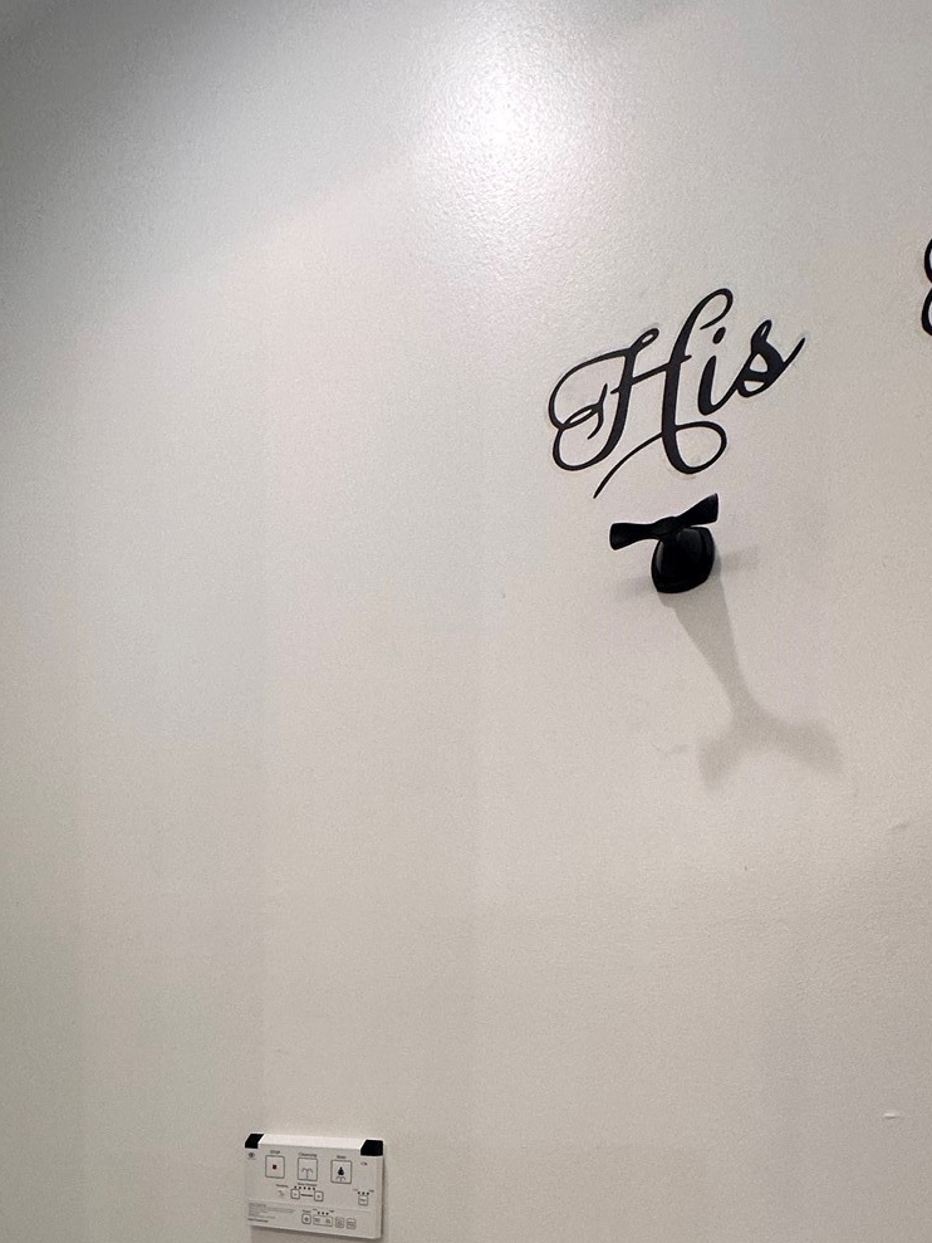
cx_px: 235
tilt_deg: -3.5
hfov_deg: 46.5
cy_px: 1146
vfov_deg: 53.1
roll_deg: -0.7
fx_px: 1041
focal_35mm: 29
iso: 125
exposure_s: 1/120
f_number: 2.2
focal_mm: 2.22
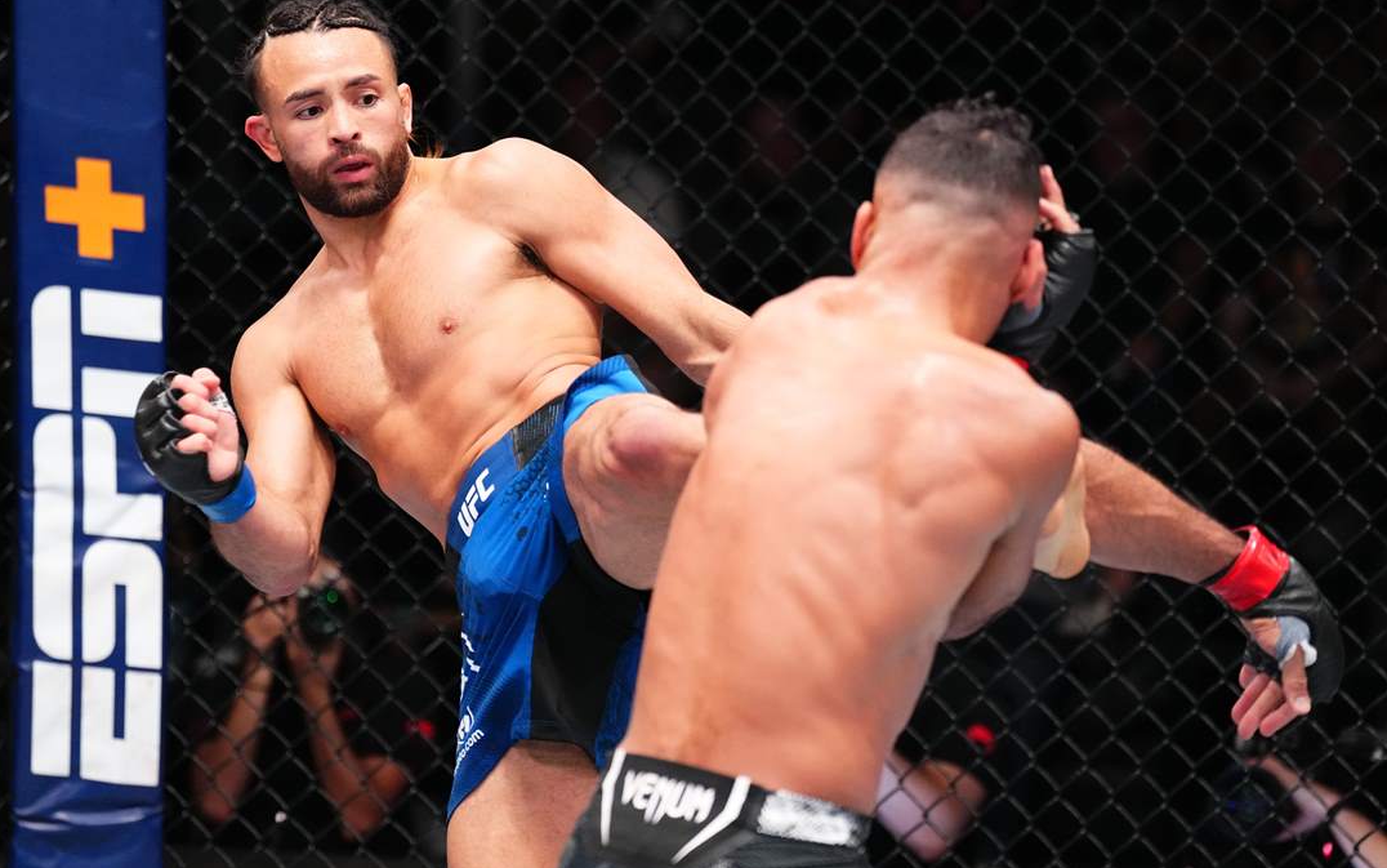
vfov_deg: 9.7
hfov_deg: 15.5
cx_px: 694
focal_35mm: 135
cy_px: 419
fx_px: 5104
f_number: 2.8
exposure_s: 1/1250
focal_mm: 132
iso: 5000
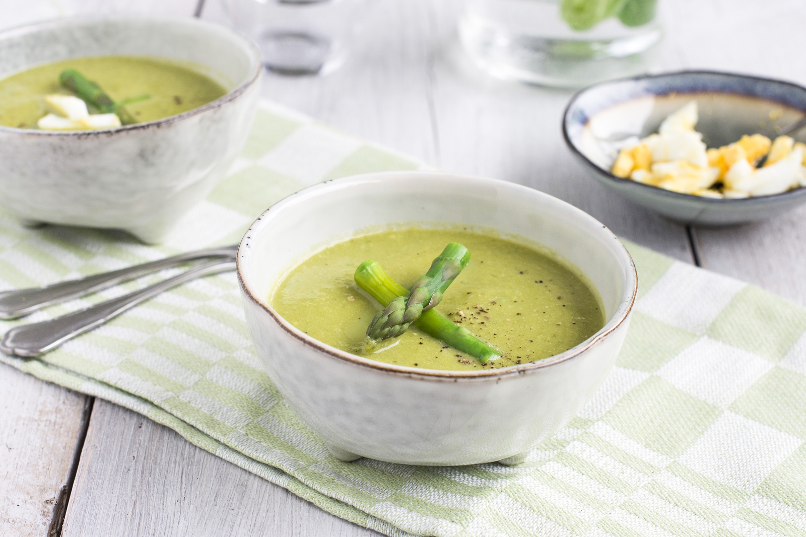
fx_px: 1679
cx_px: 403
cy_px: 268
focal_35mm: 75
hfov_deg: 27.0
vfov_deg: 18.2
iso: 400
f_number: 6.3
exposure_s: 1/80
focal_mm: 50
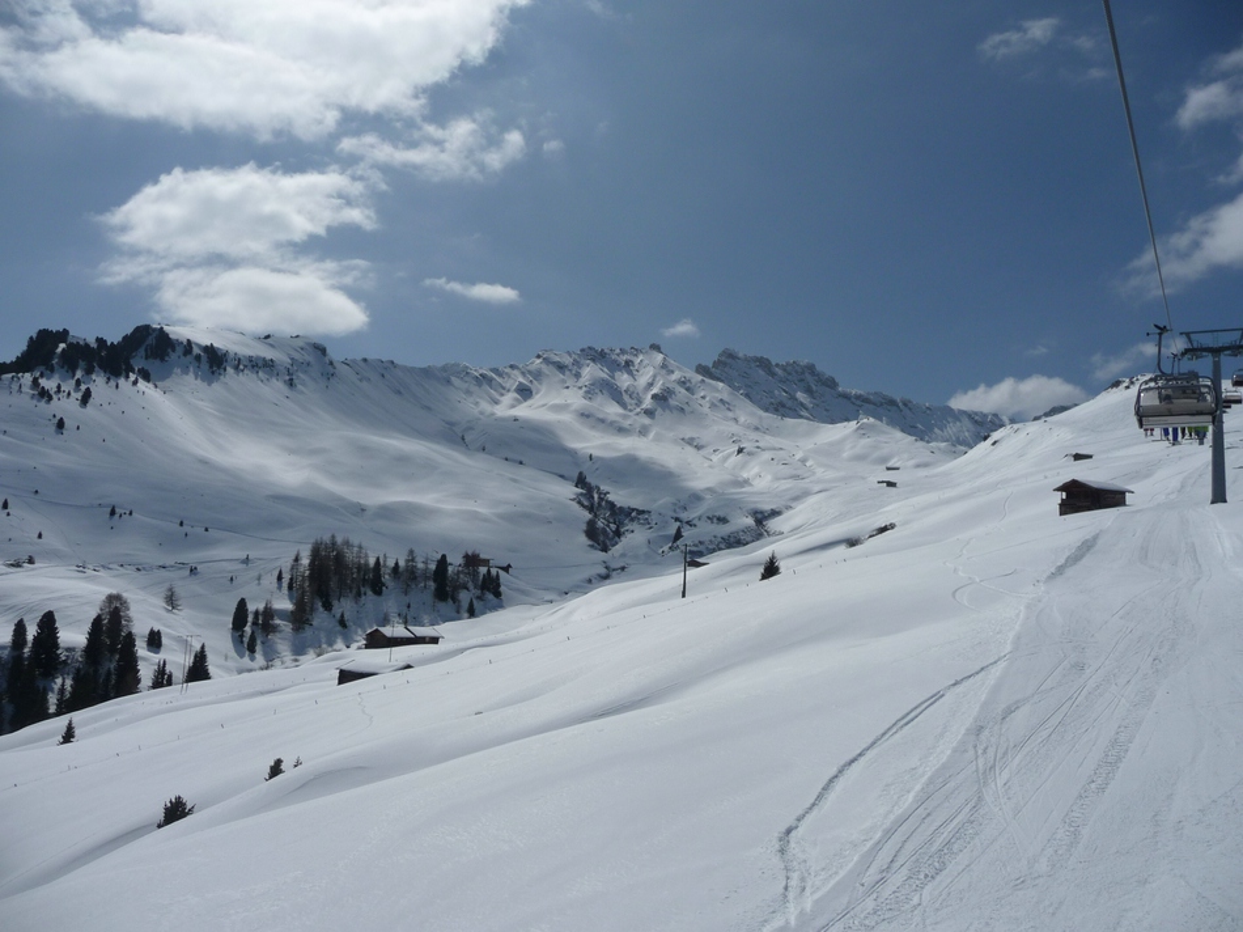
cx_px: 622
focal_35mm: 28
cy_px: 466
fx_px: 1005
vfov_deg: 49.7
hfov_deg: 63.5
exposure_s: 1/1600
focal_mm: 4.7
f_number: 8
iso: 100
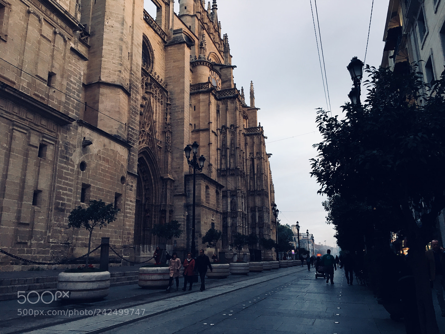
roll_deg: +1.7
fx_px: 373
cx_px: 222
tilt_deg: +16.6
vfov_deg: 48.2
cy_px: 167
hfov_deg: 61.7
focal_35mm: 29
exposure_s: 1/33
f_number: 2.2
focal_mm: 4.15
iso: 32
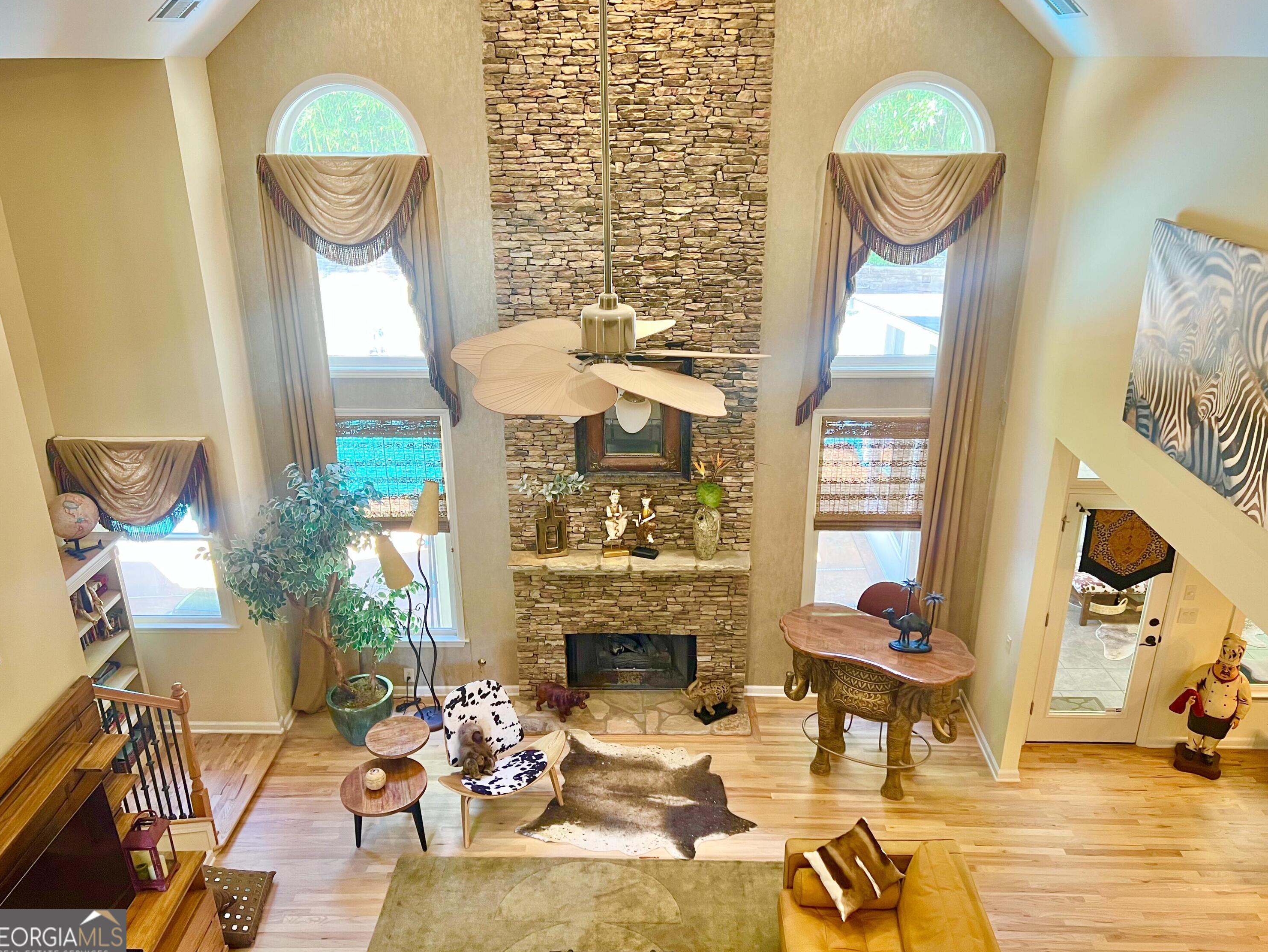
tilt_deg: -22.1
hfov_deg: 65.3
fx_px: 989
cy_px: 464
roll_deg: +0.5
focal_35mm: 27
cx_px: 637
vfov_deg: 51.4
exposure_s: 1/60
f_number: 1.5
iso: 100
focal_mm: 5.7
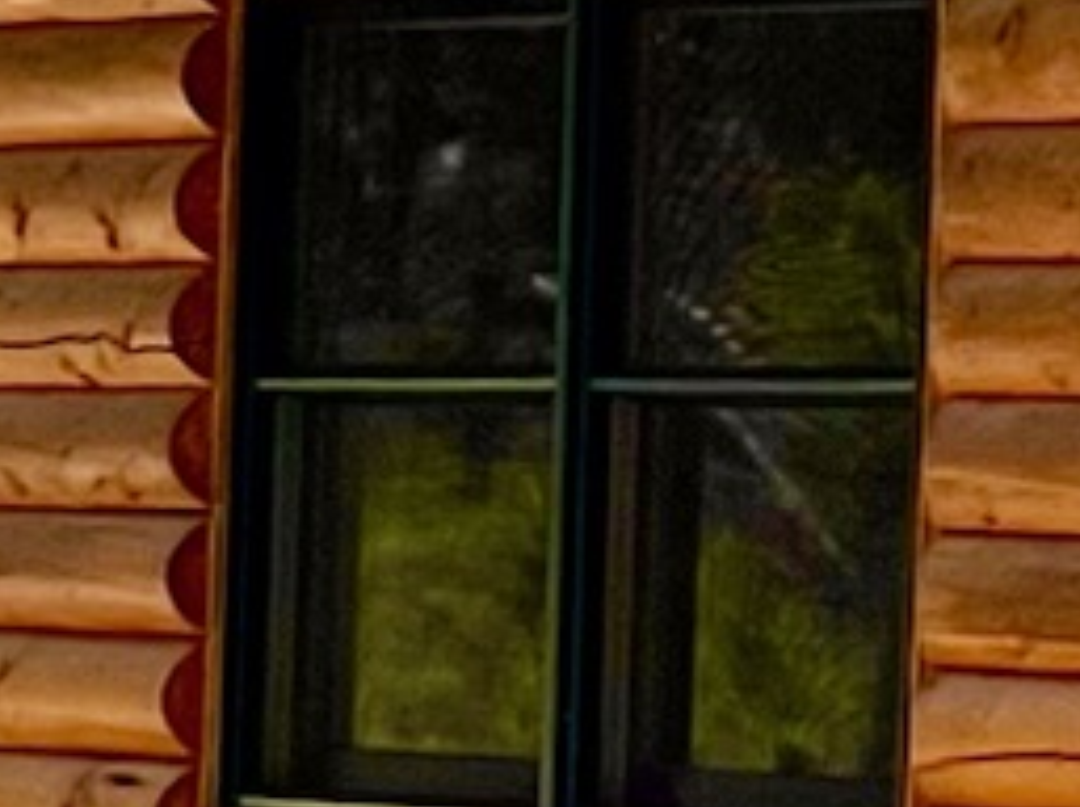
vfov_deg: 3.6
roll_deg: -1.8
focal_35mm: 415
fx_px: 12930
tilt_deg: +5.5
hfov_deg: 4.6
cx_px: 2937
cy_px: -635
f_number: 2
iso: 25
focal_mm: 6
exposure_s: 1/510
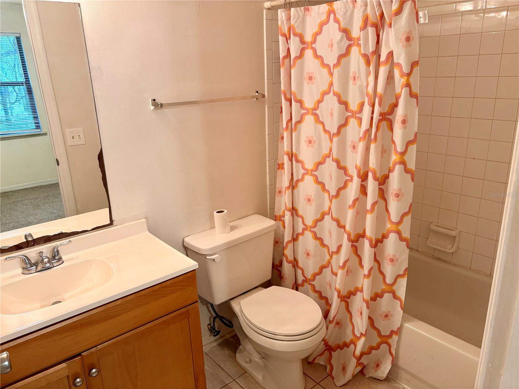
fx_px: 390
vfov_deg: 53.1
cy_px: 194
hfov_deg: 67.3
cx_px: 260
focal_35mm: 26
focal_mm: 5.96
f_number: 1.6
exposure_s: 1/60
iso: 160
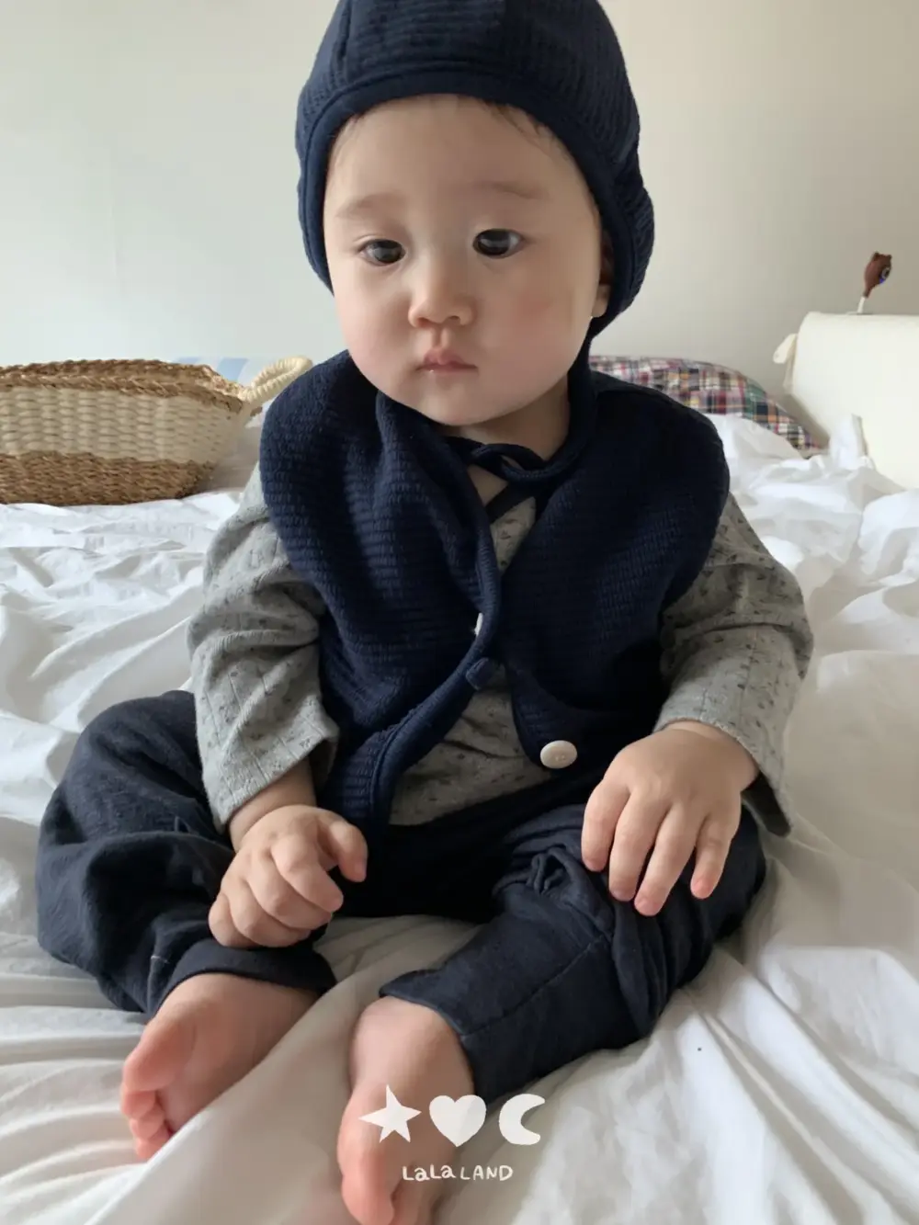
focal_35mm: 26
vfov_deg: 67.3
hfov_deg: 53.1
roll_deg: +0.0
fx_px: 920
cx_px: 460
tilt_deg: -17.4
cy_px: 612
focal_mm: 4.25
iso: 200
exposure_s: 1/60
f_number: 1.8
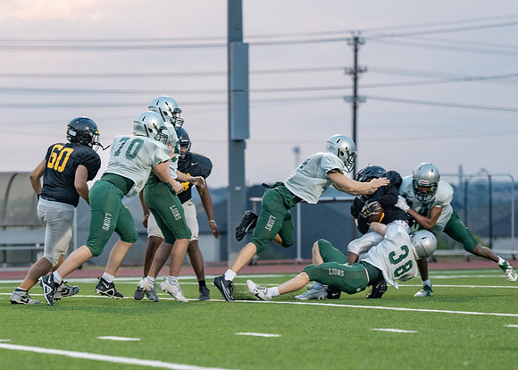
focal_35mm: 207
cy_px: 264
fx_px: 3041
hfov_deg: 9.7
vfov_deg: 7.0
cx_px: 170
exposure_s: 1/1000
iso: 2000
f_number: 2.8
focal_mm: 138
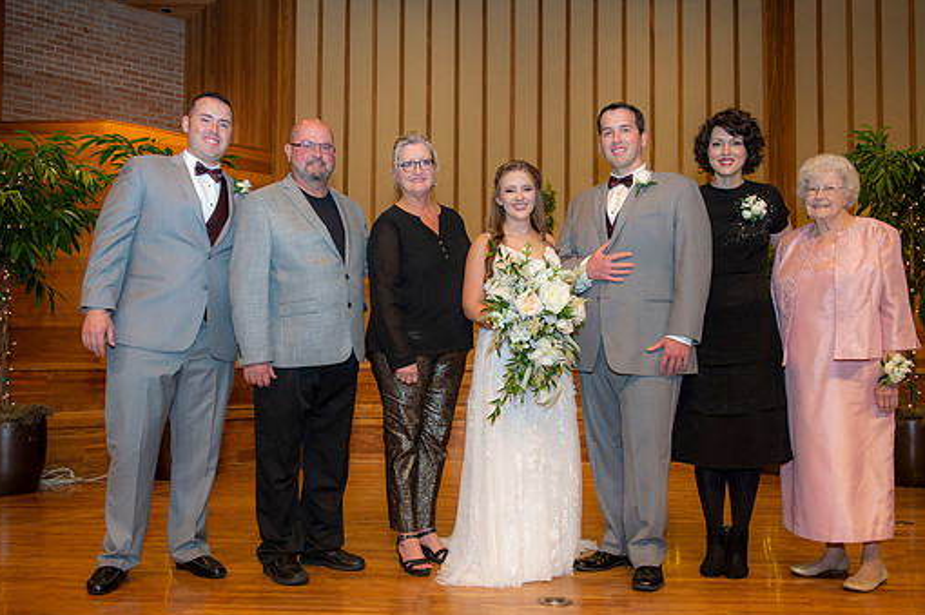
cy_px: 334
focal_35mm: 33
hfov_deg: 57.3
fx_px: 847
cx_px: 470
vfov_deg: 39.9
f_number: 3.5
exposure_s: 1/160
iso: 800
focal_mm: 29
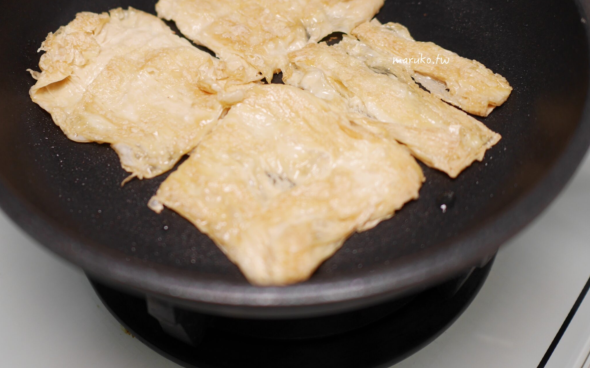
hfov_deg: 49.2
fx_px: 643
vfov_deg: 31.5
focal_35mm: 40
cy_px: 96
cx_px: 263
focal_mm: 15
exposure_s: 1/125
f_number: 1.8
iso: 200
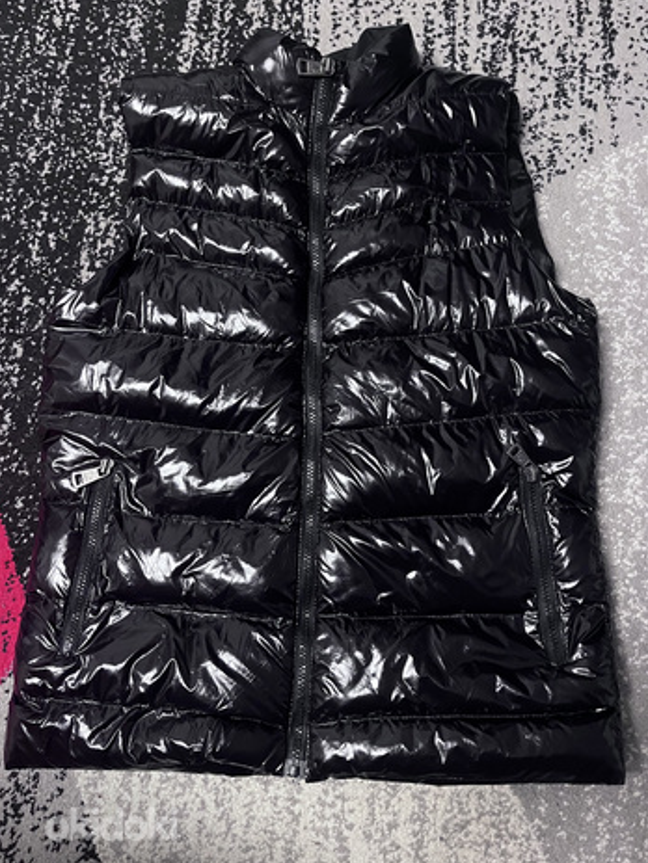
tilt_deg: -77.2
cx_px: 342
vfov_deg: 63.4
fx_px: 699
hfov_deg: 49.7
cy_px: 424
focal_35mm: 28
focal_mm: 5.1
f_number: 1.6
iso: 640
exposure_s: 1/30
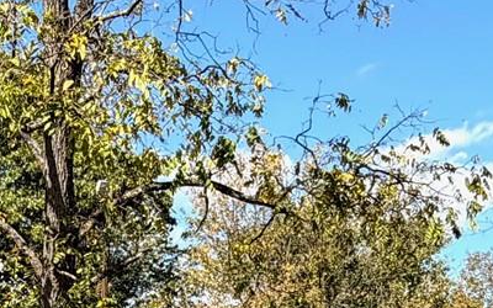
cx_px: 15
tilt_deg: -2.3
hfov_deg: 25.9
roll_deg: +0.1
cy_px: 451
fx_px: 1021
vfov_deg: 15.9
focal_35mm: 76
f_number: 2.2
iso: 32
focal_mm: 2.22
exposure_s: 1/770
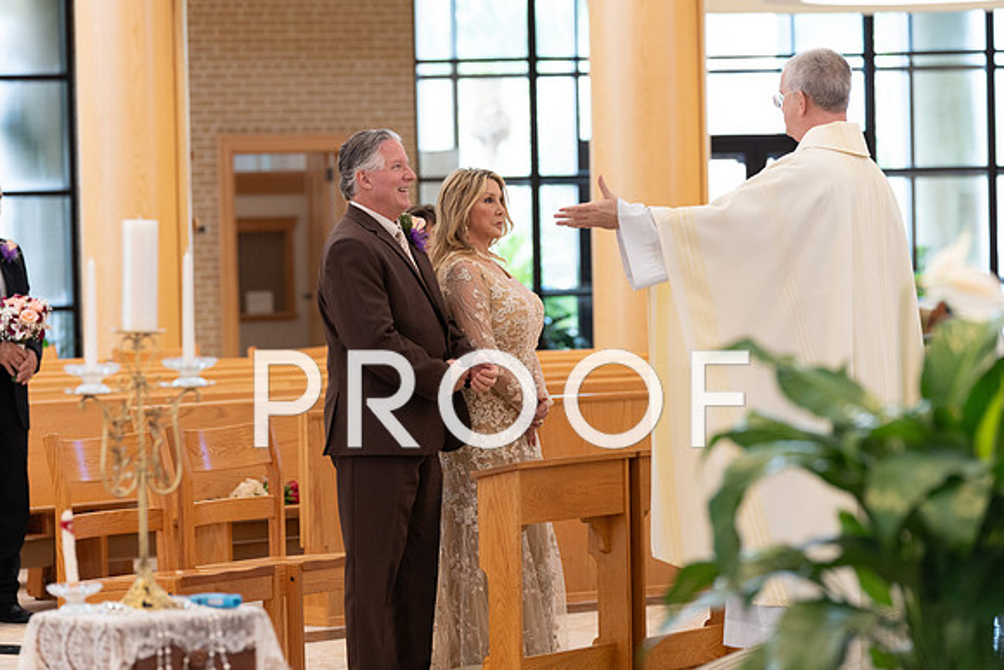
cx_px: 502
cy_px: 335
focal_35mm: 142
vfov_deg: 9.7
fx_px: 3961
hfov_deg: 14.4
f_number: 4
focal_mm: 142
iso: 2500
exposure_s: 1/125
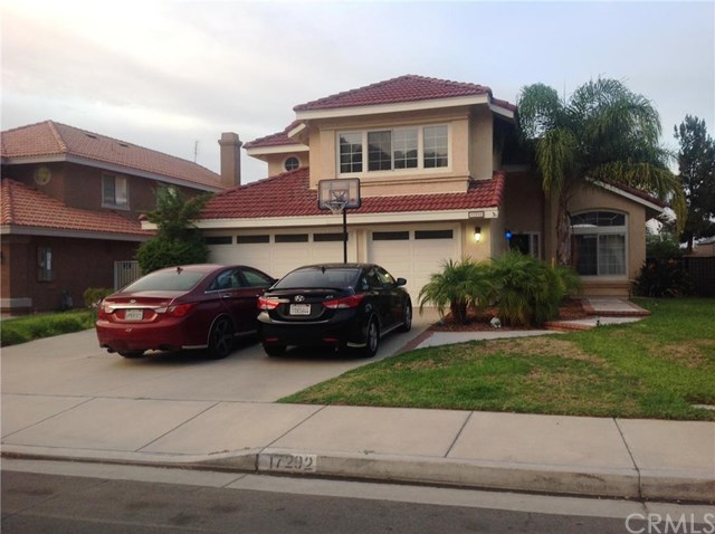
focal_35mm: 35
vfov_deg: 40.6
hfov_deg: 52.7
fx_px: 722
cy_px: 267
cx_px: 358
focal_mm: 4.28
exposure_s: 1/60
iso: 64
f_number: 2.4
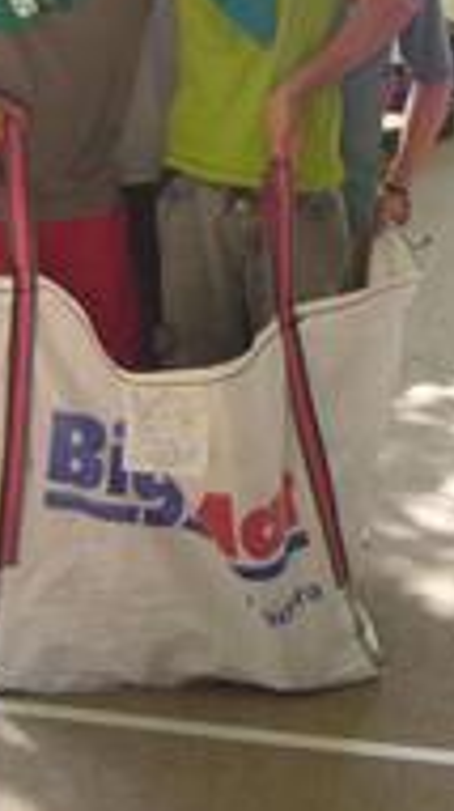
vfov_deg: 26.1
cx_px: 513
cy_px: 178
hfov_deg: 14.7
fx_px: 1717
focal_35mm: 80
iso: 80
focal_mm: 5.8
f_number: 2.8
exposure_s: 1/125
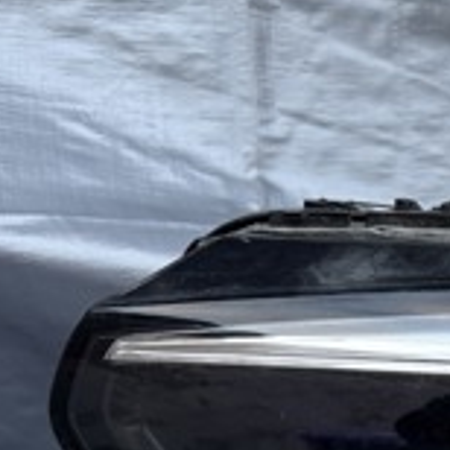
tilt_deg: -24.8
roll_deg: -2.8
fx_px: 1294
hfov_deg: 16.6
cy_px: 546
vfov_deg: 18.6
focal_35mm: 88
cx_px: 795
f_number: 1.78
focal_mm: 6.76
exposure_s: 1/69
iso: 200
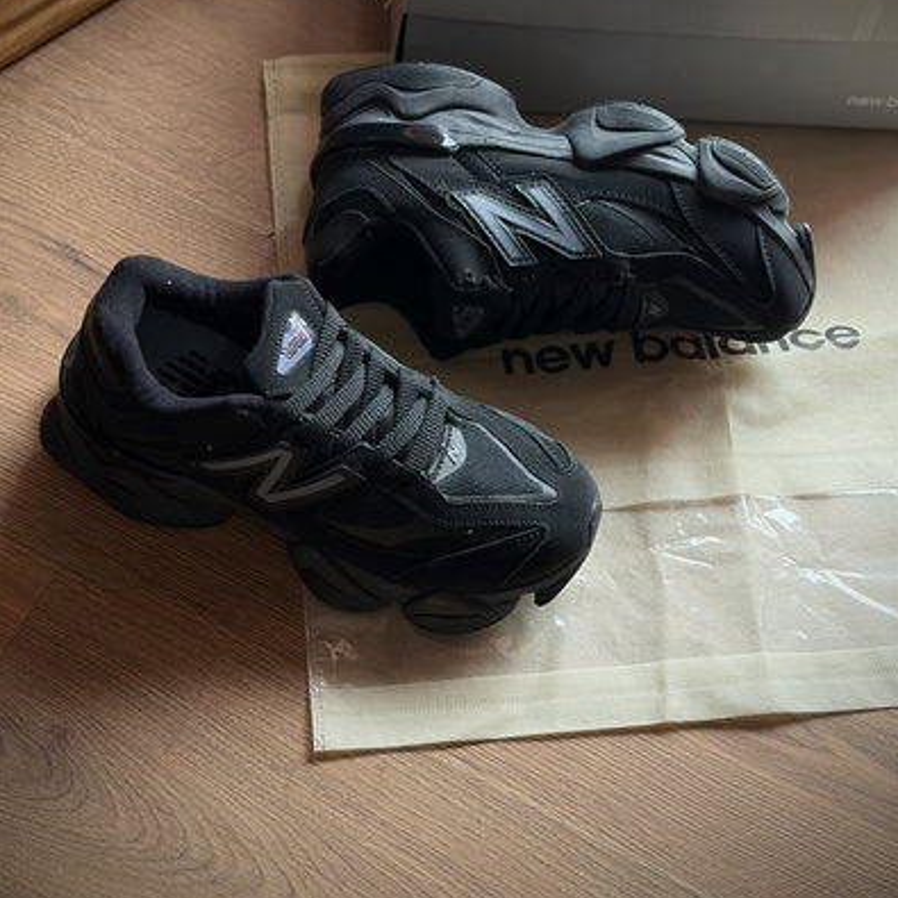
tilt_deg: -58.9
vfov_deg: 27.7
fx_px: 1820
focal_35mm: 62
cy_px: 356
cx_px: 450
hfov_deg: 27.7
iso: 125
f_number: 1.6
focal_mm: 5.96
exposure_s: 1/100
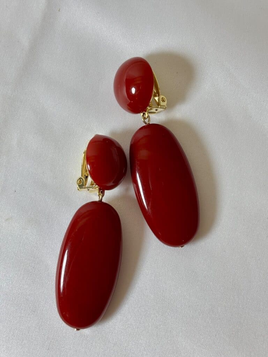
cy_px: 178
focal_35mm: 52
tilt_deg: -85.4
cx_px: 134
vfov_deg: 36.8
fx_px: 537
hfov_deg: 28.0
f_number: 1.6
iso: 25
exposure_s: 1/110
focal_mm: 5.96
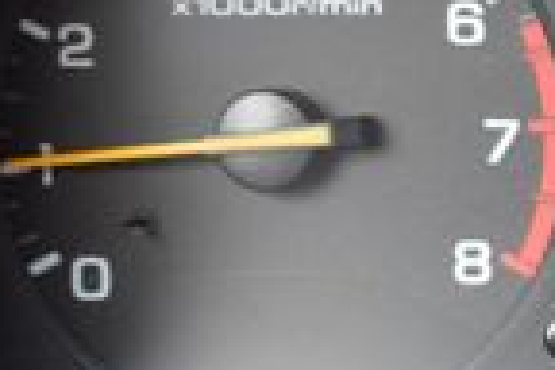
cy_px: 254
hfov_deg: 10.6
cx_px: 1060
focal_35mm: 180
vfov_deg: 7.6
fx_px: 2778
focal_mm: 27
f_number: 6.3
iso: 400
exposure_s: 1/20
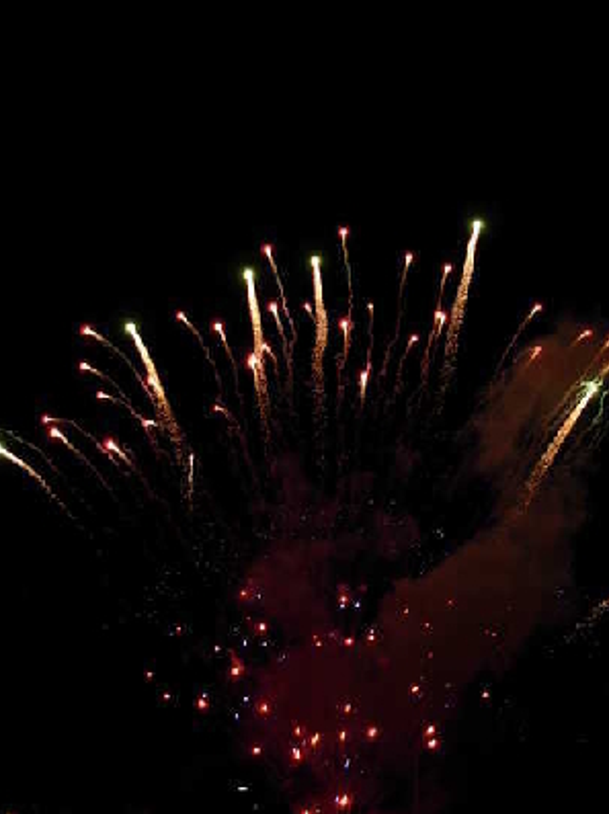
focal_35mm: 46
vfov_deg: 41.3
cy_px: 429
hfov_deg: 31.4
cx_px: 344
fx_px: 1081
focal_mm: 6.3
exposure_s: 1/38
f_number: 2.9
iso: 79
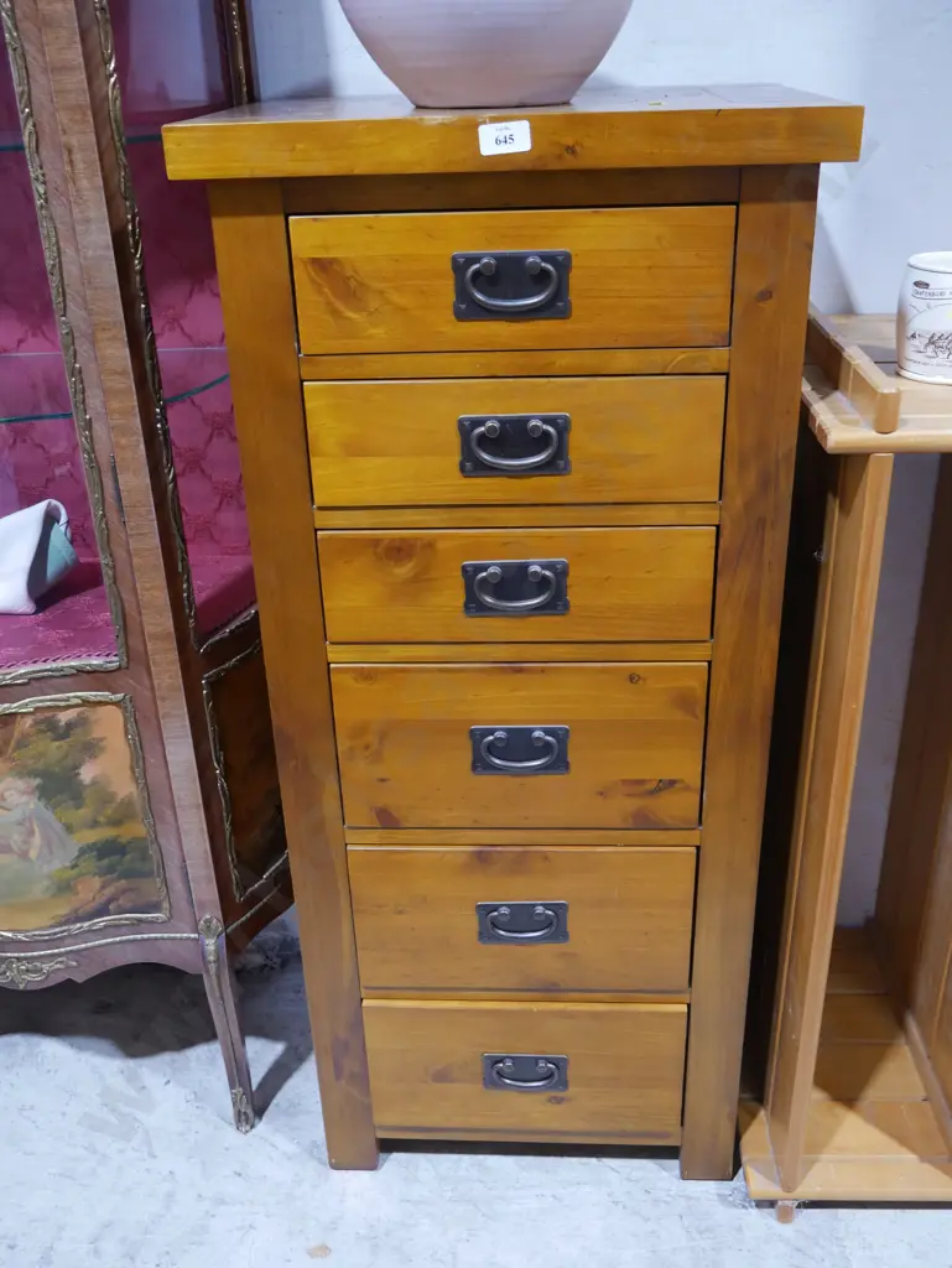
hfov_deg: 41.8
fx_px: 1246
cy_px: 634
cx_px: 476
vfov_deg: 53.9
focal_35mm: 34
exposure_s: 1/60
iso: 800
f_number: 4
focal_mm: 17
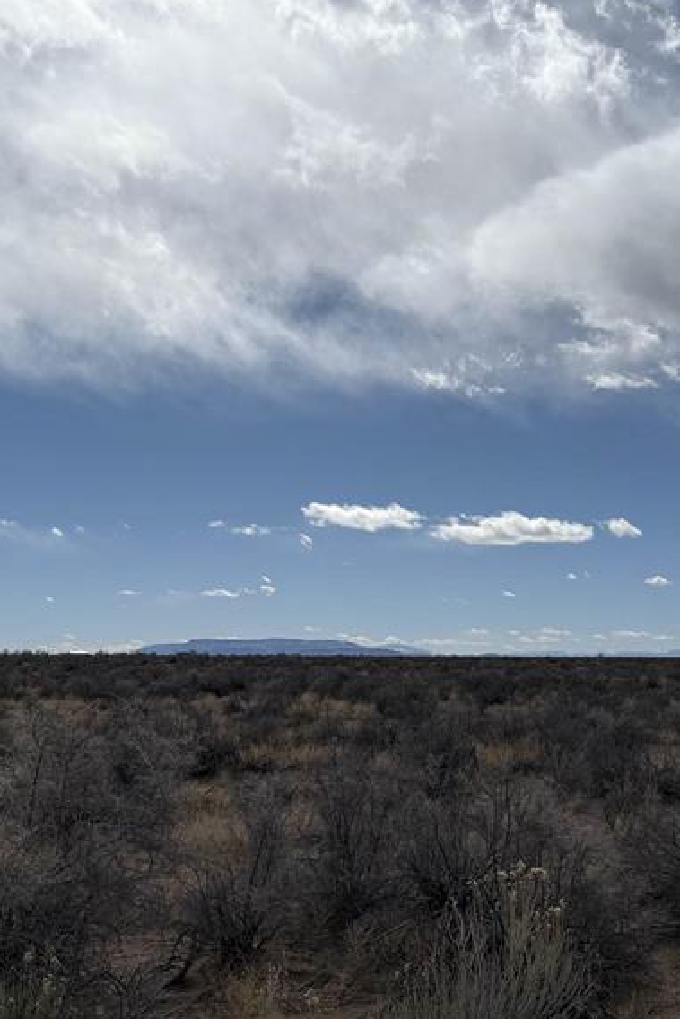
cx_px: 257
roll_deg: +0.3
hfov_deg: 29.8
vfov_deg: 43.4
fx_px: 1274
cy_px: 596
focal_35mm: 45
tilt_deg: +1.5
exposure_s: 1/14286
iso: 64
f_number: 1.78
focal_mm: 6.76
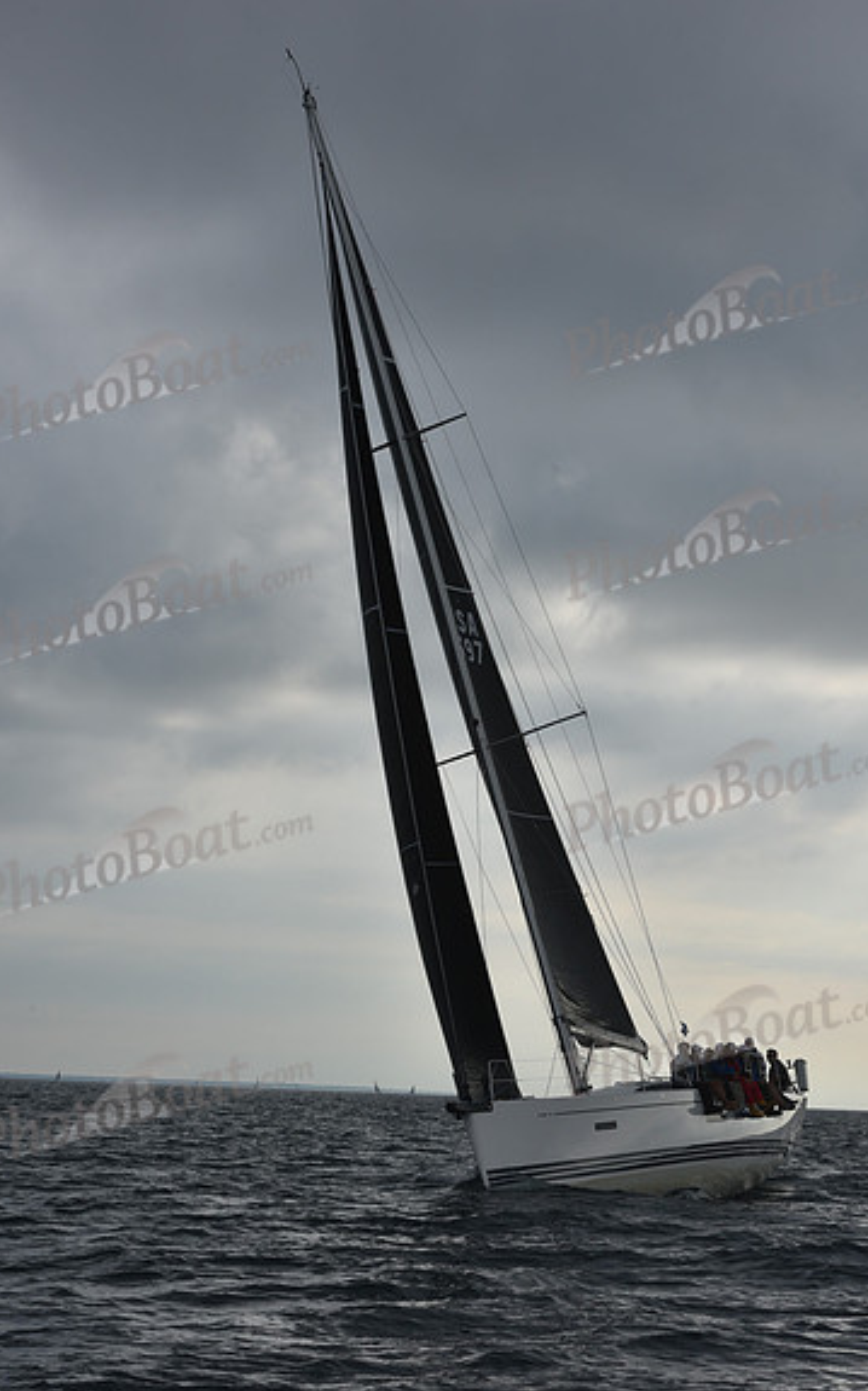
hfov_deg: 18.1
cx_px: 439
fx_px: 2727
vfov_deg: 28.6
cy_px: 699
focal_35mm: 72
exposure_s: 1/800
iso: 400
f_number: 14
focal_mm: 70
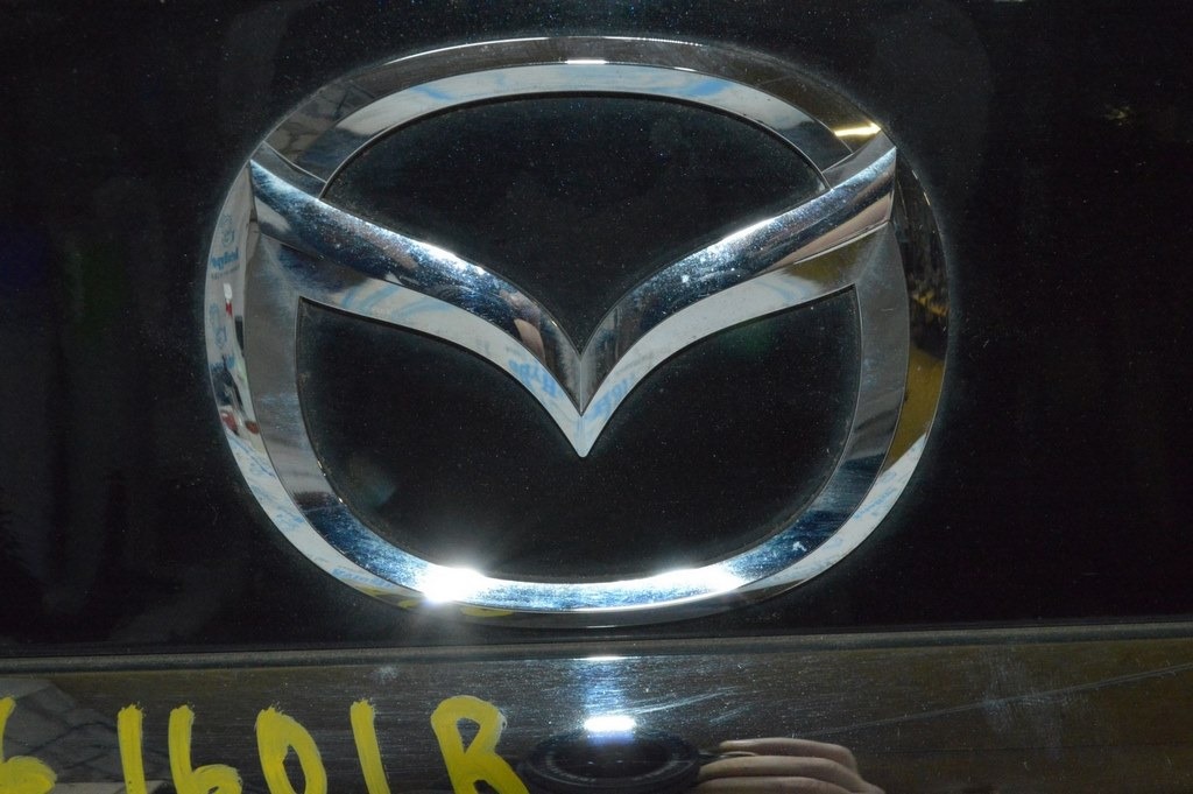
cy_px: 397
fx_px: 1043
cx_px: 596
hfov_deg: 59.5
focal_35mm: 32
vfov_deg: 41.6
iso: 4500
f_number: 16
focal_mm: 21
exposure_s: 1/50
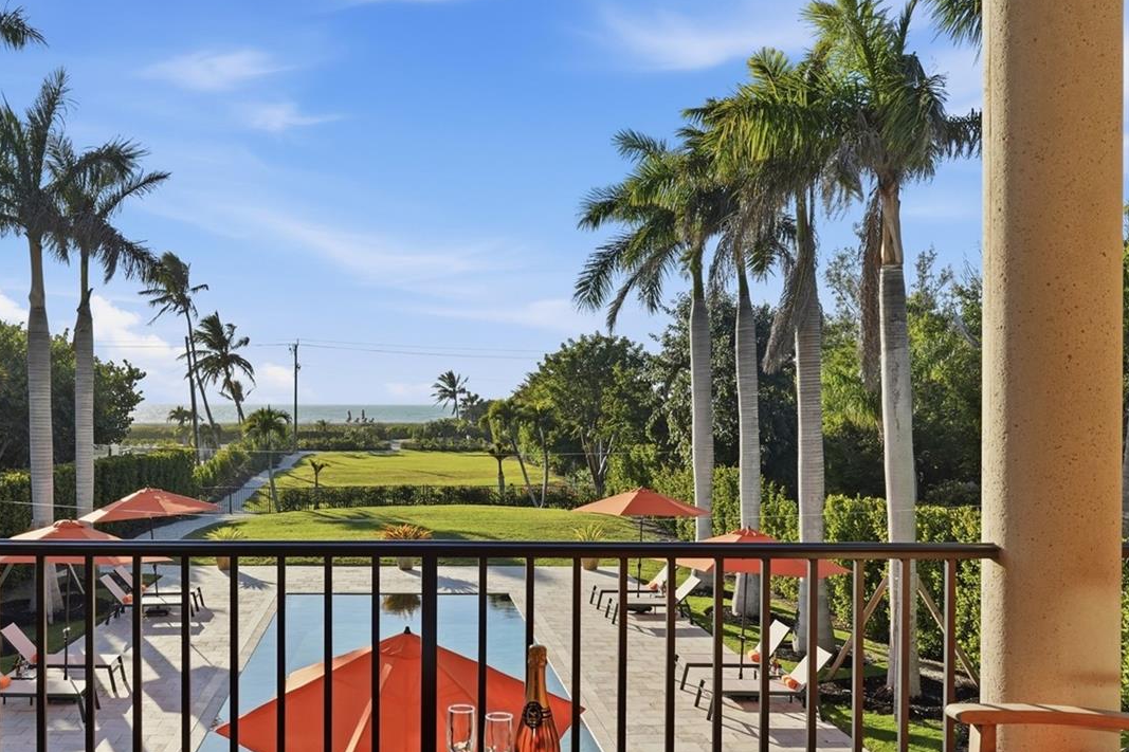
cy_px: 415
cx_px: 420
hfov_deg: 52.5
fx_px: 1129
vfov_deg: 36.8
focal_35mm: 36
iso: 400
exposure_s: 1/5000
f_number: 9
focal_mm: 24
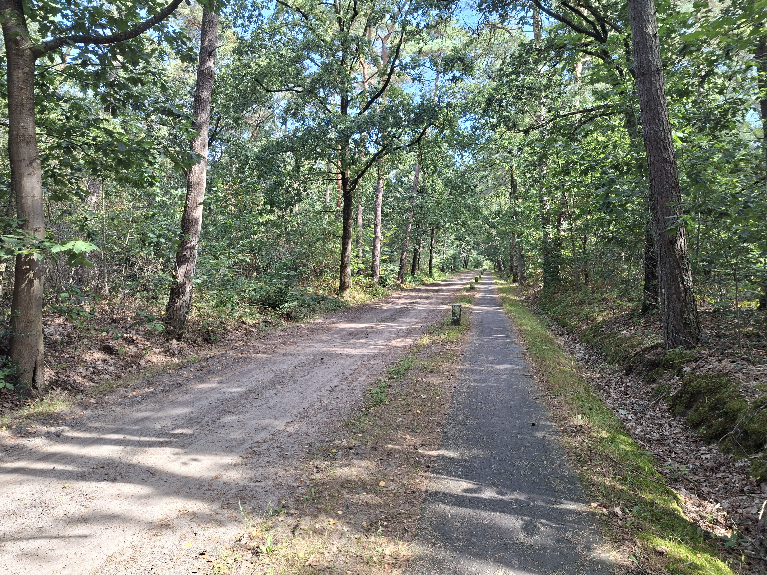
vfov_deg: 58.9
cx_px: 384
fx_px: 510
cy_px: 288
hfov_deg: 73.9
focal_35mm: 23
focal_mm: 5.54
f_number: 1.8
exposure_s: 1/131
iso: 50
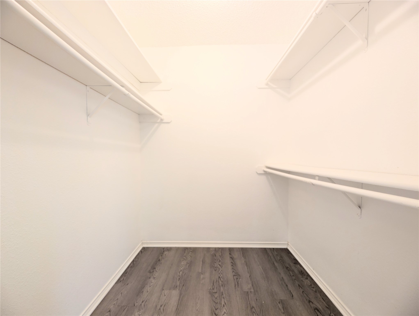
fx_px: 145
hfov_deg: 110.5
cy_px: 158
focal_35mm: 12
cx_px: 210
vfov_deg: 94.6
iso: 60
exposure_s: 1/24
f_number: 1.7
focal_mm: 2.02
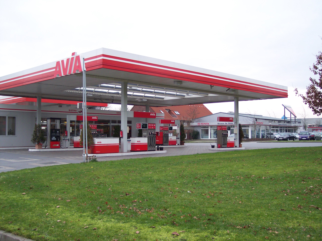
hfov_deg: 49.0
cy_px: 120
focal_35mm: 38
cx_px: 161
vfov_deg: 37.7
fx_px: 353
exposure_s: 1/250
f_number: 2.8
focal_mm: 8
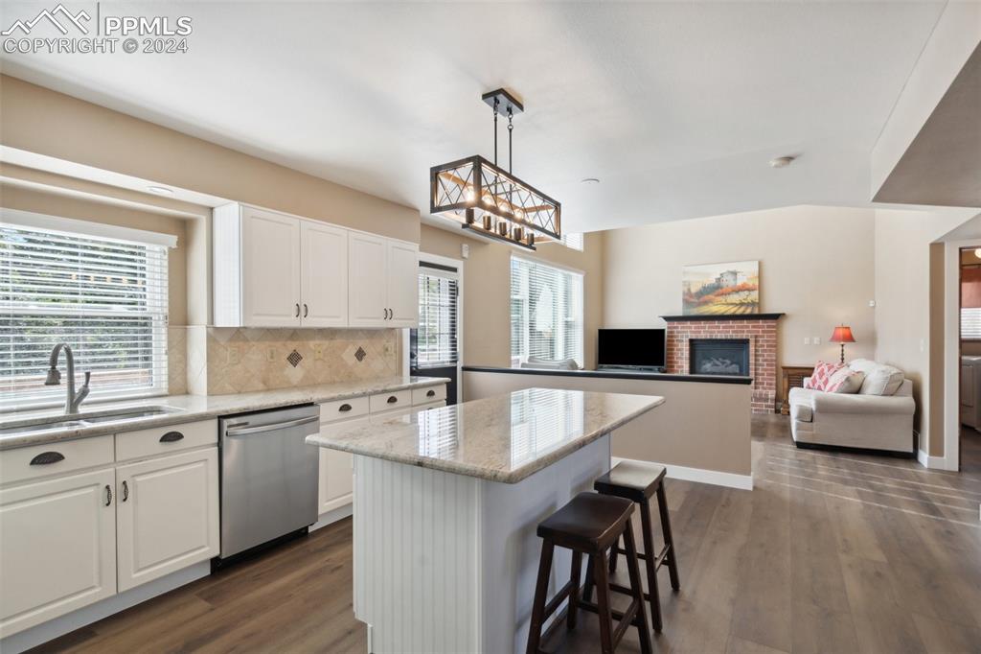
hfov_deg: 96.8
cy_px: 327
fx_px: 436
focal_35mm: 16
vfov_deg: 73.7
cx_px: 490
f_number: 8
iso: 640
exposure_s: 1/125
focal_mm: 16
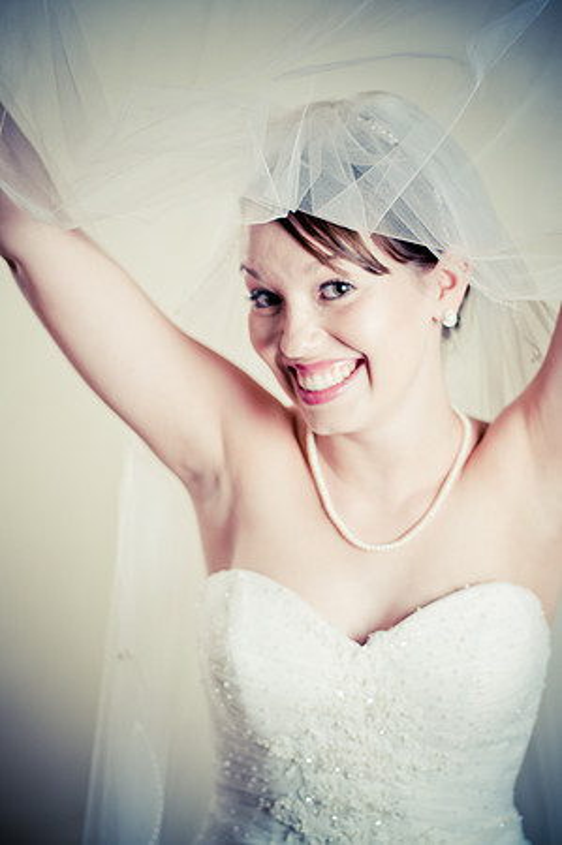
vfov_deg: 27.0
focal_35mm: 75
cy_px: 422
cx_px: 281
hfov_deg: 18.1
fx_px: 1760
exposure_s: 1/160
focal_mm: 50
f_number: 1.8
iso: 100
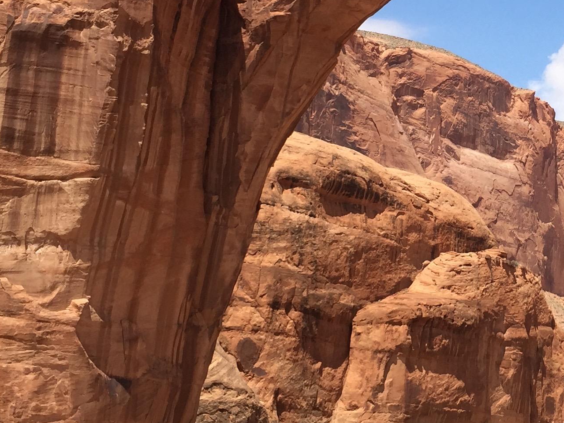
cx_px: 499
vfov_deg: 19.8
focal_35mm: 74
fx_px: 1206
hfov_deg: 25.6
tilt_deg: +13.4
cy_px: 106
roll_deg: -1.8
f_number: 2.2
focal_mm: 4.15
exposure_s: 1/1522
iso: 32
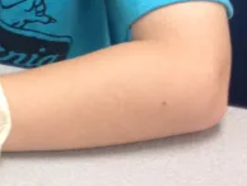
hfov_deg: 10.2
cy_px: -73
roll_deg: +0.5
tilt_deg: -29.0
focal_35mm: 174
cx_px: -286
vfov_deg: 8.4
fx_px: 1243
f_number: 2.4
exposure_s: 1/20
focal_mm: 4.12
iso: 80
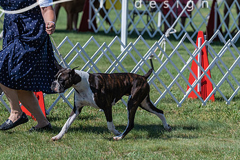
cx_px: 109
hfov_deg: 7.7
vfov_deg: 5.2
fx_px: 1773
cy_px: 28
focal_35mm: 266
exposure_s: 1/1600
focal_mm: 137
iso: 100
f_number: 4
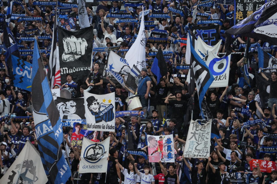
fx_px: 2401
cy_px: 92
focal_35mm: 312
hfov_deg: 6.6
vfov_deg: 4.4
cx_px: 138
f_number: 6.3
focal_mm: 312
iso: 8000
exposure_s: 1/1000
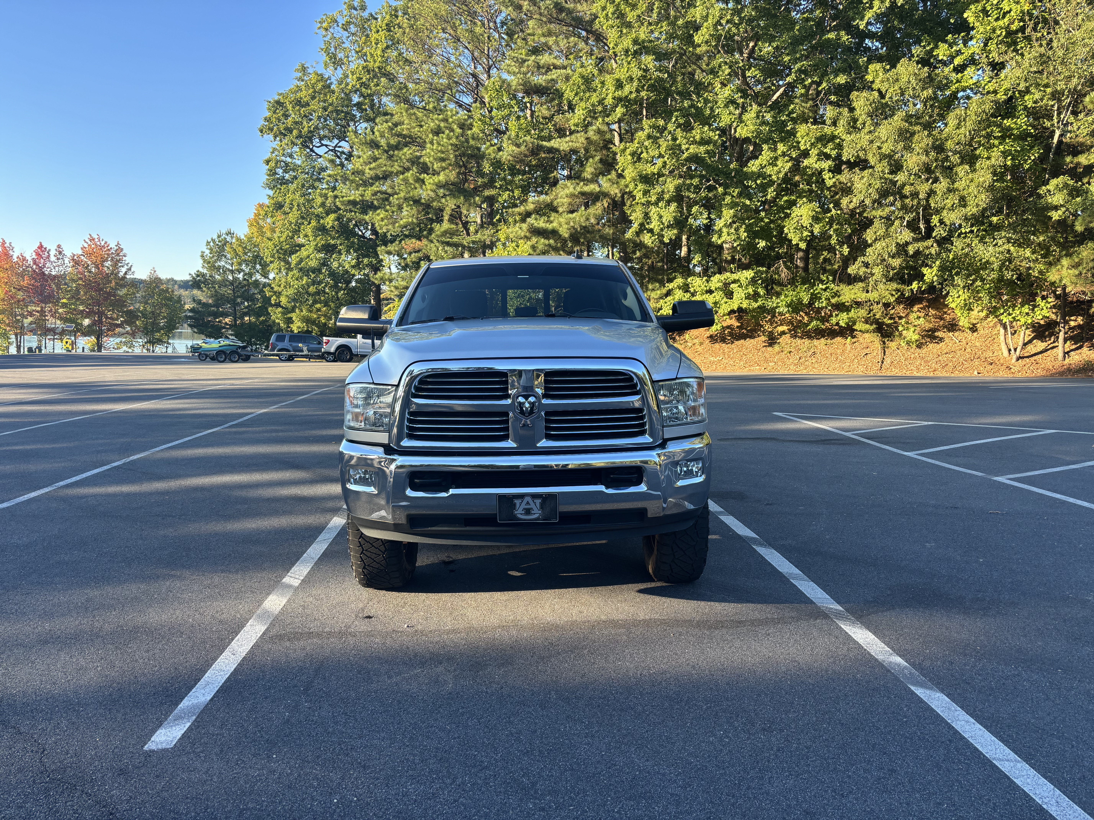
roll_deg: -2.6
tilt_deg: -6.7
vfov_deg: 53.1
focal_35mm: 26
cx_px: 547
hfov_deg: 67.3
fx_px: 822
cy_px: 410
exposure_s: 1/416
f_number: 1.6
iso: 50
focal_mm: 5.96
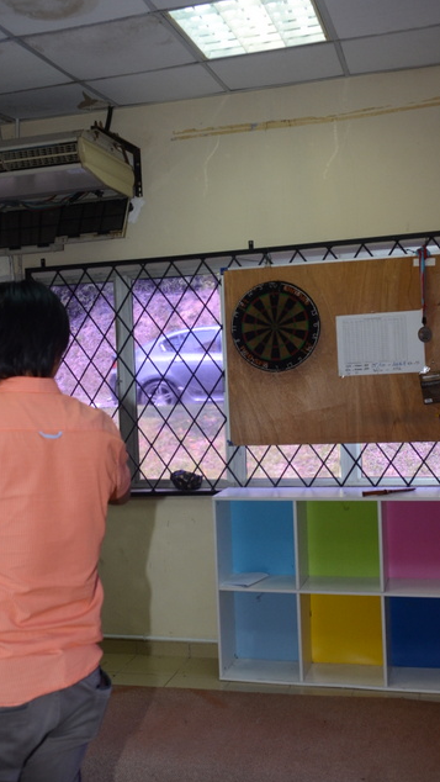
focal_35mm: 38
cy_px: 392
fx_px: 788
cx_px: 227
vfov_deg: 52.8
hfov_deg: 31.2
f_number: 4
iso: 1000
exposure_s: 1/250
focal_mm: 24
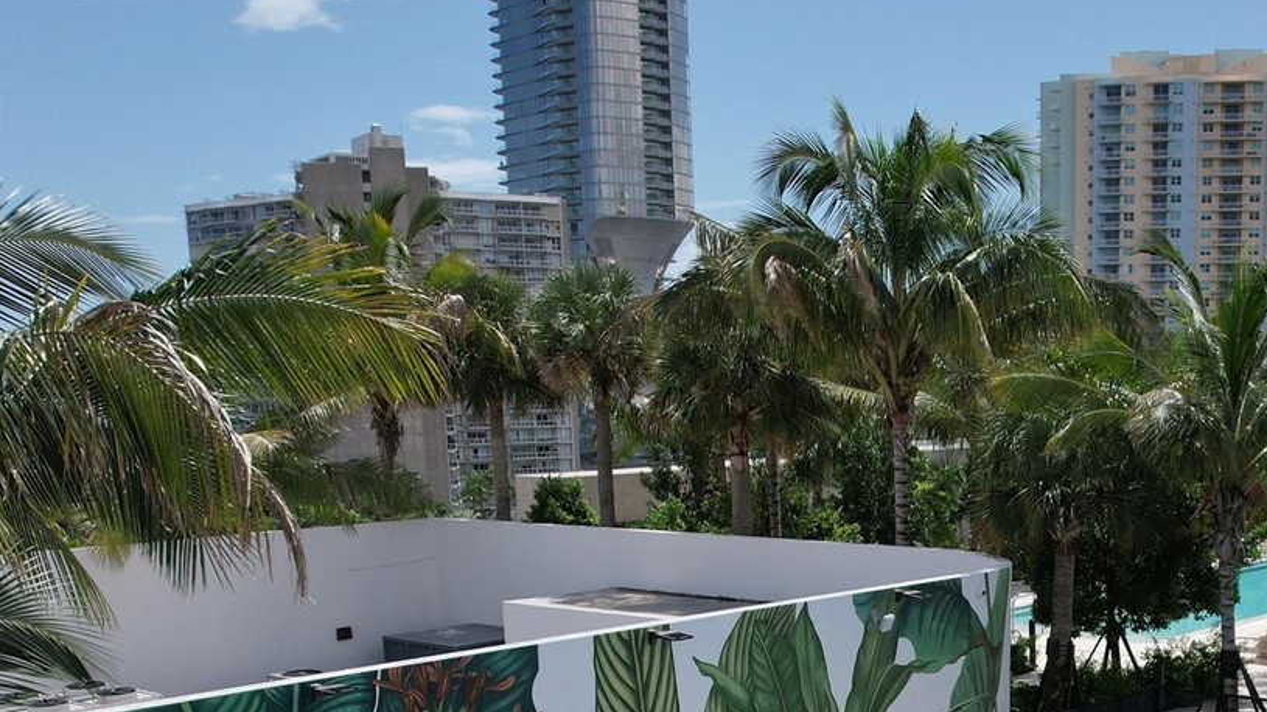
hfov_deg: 41.5
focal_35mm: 48
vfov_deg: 23.3
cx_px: 971
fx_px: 1612
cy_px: 800
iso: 100
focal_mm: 8.4
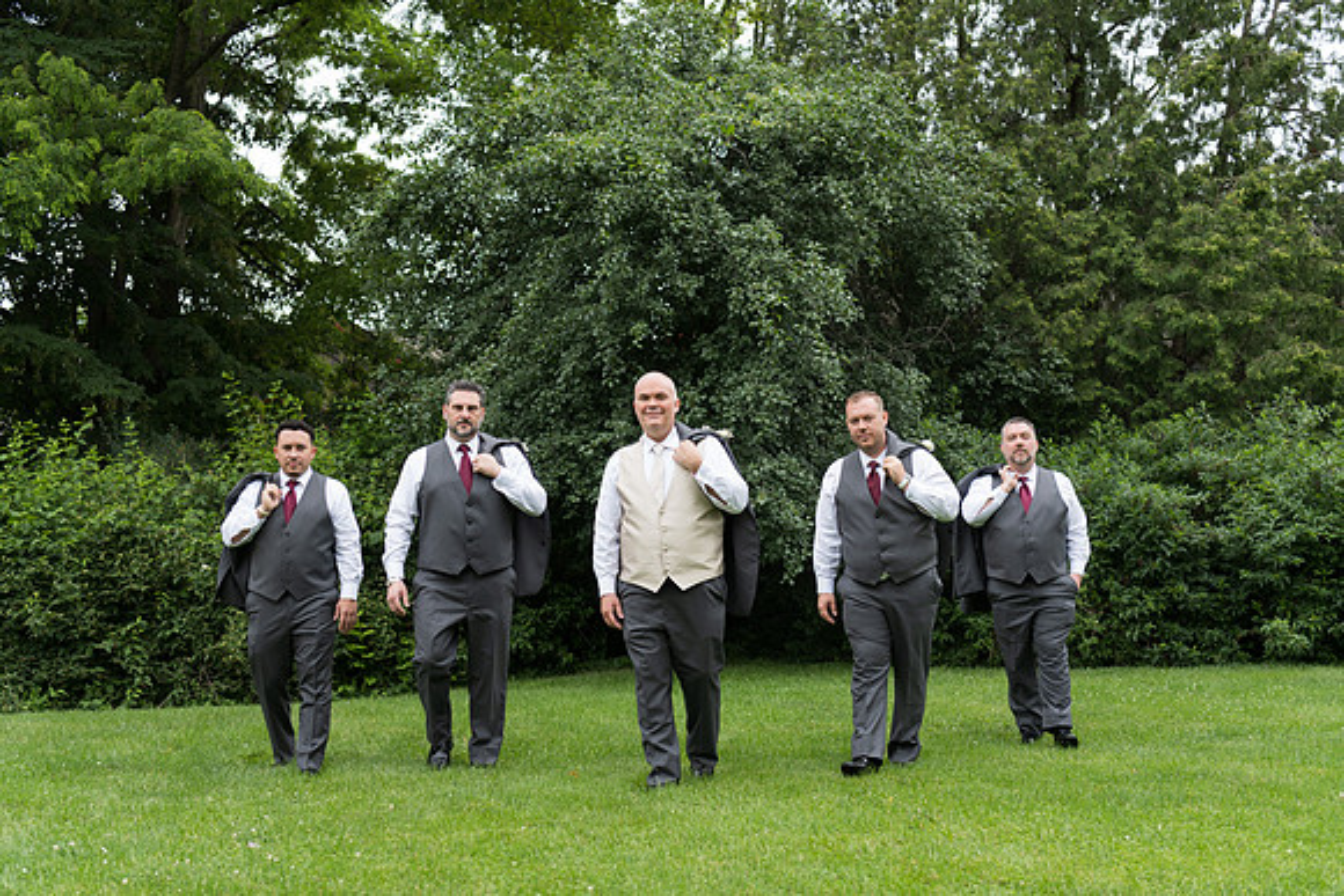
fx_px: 1568
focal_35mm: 42
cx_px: 672
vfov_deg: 31.9
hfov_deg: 46.4
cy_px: 448
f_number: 2.8
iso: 80
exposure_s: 1/320
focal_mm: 42
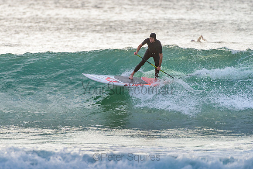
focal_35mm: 613
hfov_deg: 3.4
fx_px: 4311
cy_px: 76
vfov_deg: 2.2
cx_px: 105
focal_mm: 500
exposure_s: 1/2000
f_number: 5.6
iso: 640
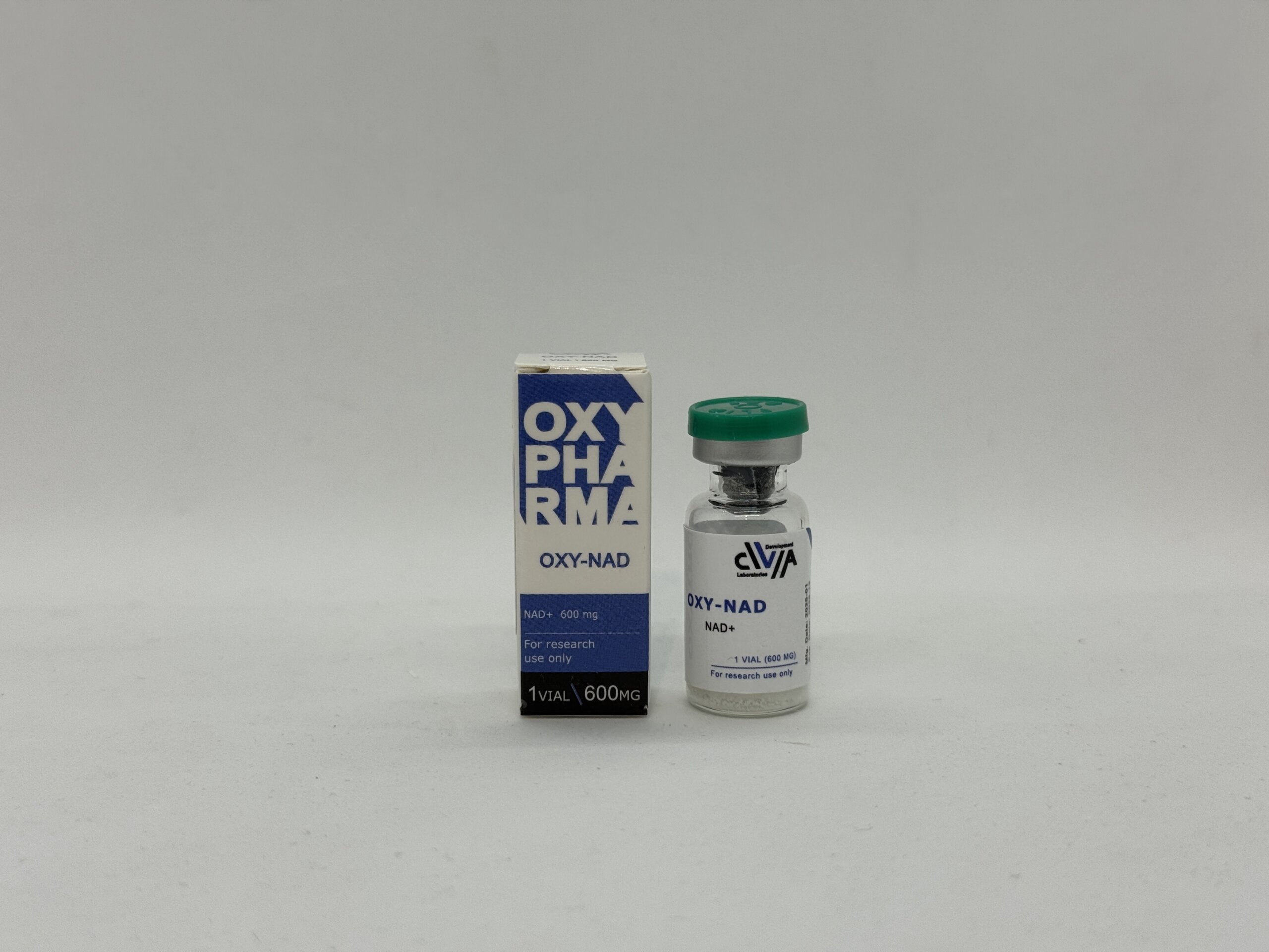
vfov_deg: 30.3
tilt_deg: -8.7
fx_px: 1760
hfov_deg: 39.7
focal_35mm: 48
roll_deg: +0.2
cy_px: 476
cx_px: 634
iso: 64
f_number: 1.78
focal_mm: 6.76
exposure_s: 1/454
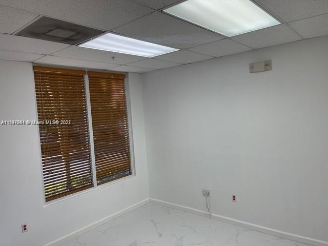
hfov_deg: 67.3
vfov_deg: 53.1
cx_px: 164
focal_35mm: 26
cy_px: 123
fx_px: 246
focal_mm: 5.1
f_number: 1.6
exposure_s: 1/120
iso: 40
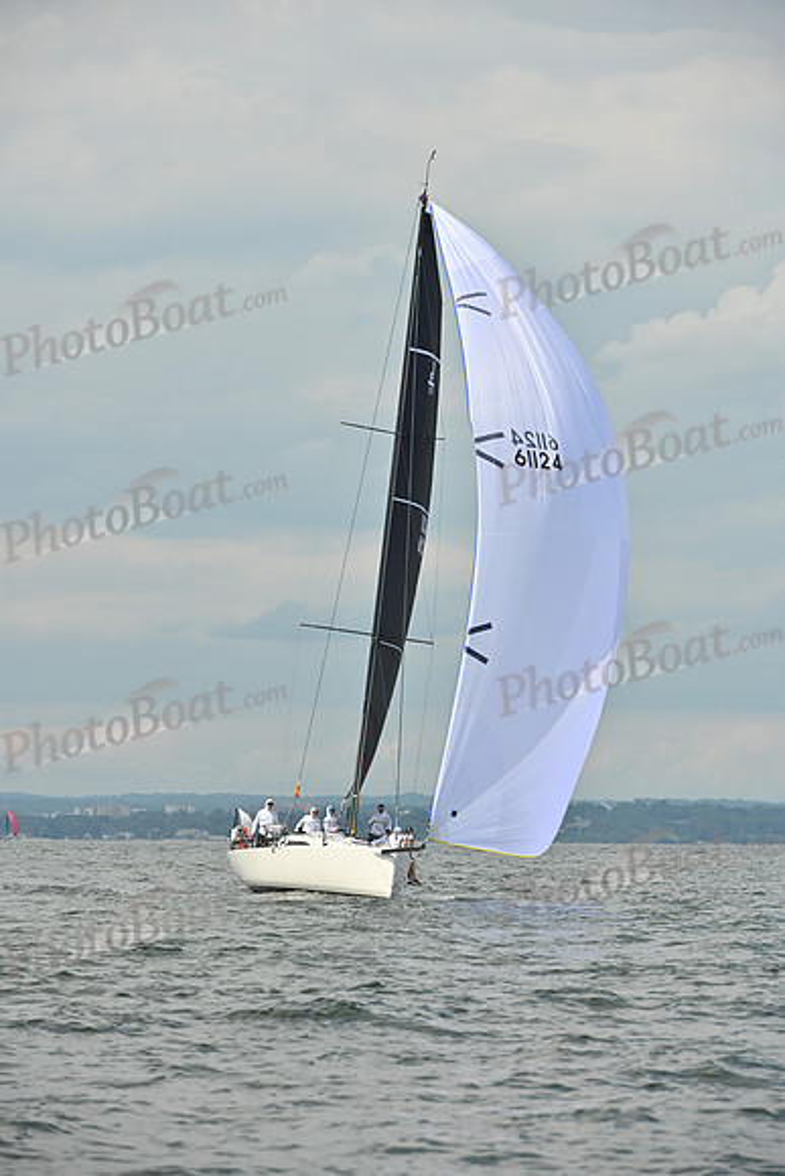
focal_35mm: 190
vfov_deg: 10.8
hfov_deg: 7.2
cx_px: 392
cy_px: 588
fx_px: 6210
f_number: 10
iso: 320
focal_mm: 190
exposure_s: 1/1600
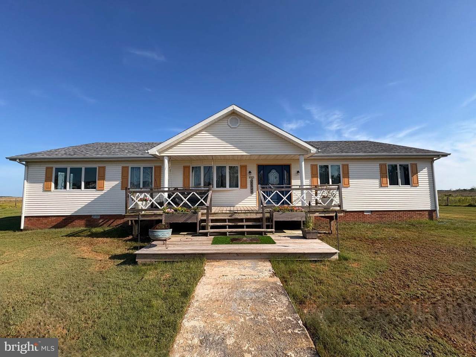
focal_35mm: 14
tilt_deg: +7.5
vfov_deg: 85.7
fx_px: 193
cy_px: 178
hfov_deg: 102.1
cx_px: 238
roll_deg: +0.9
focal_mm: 2.22
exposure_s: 1/2342
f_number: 2.2
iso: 50
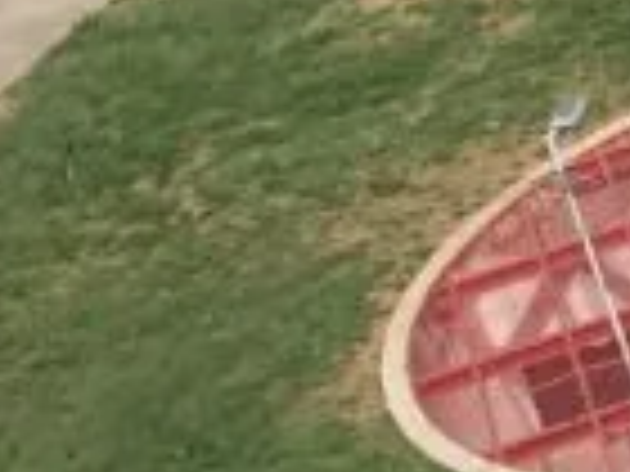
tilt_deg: -23.2
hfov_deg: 9.0
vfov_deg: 7.0
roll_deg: +16.0
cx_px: 1040
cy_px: -103
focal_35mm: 212
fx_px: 3858
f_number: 2.2
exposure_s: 1/2160
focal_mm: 4.15
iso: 32
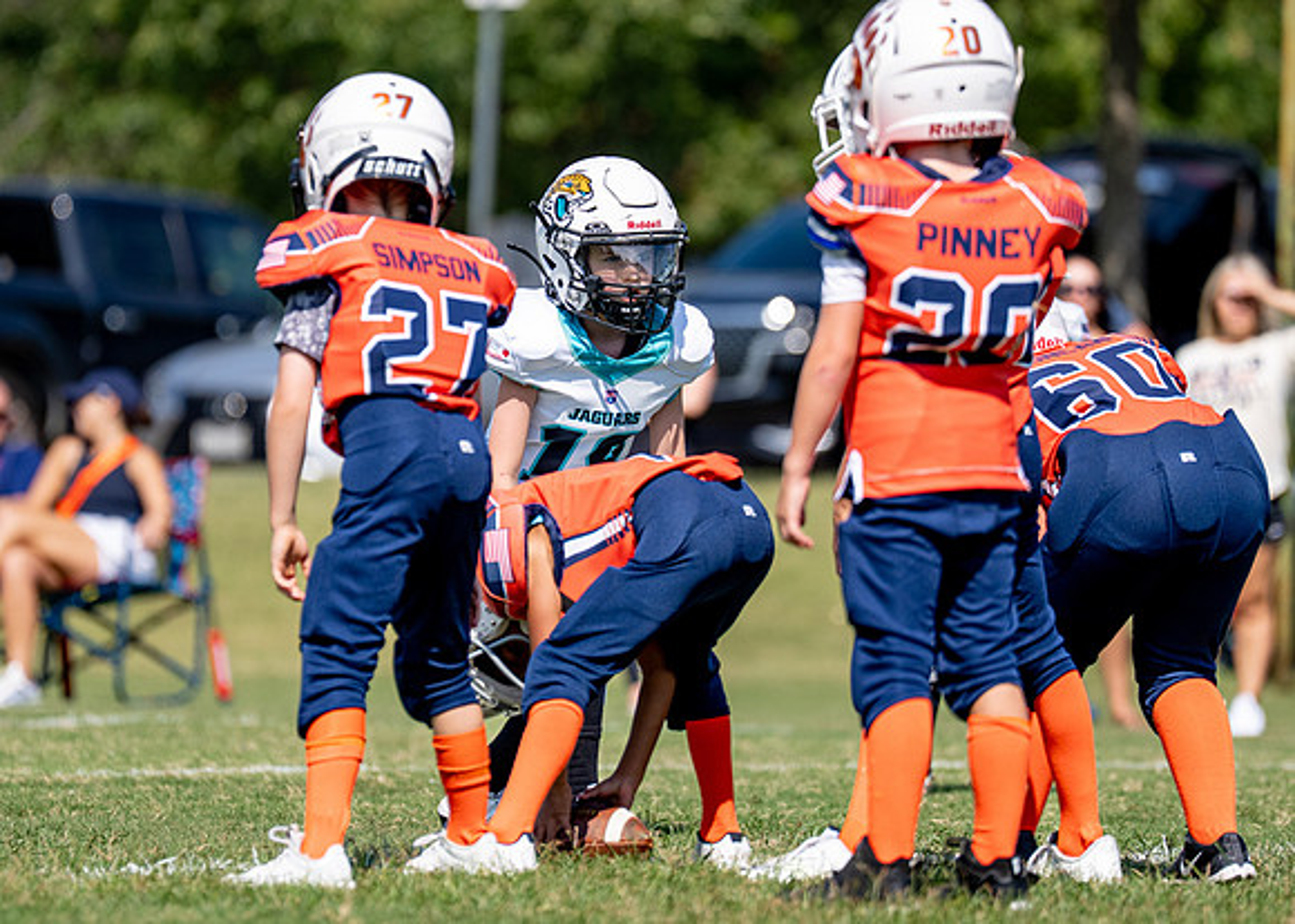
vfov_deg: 3.9
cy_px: 343
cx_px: 624
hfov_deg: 5.4
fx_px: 13702
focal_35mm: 373
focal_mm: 200
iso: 160
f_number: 2.8
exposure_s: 1/4000
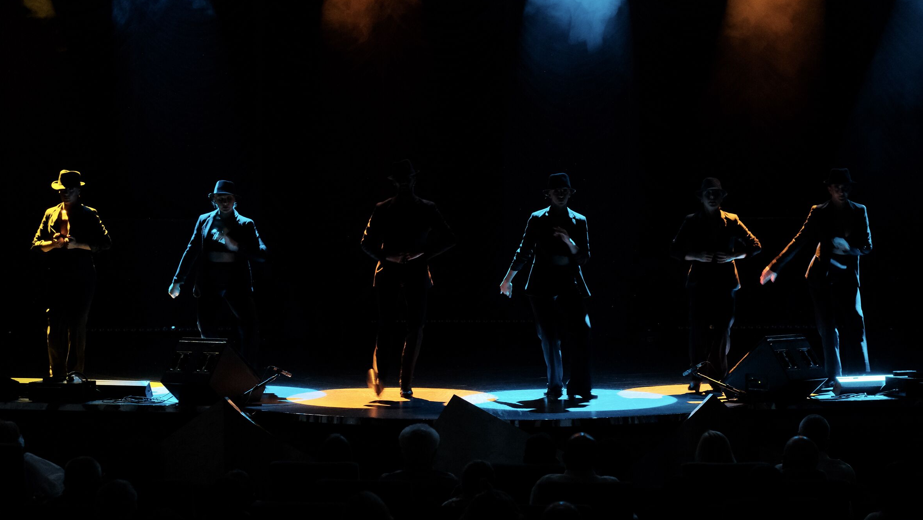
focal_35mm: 88
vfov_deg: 13.7
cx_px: 459
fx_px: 2154
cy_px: 232
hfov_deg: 24.2
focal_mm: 55
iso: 3200
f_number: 3.5
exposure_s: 1/34
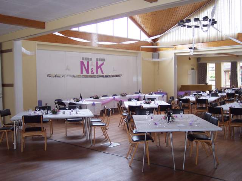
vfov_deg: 37.7
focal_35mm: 38
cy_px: 90
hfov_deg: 49.0
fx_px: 266
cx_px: 121
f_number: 2.8
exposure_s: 1/60
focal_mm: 8
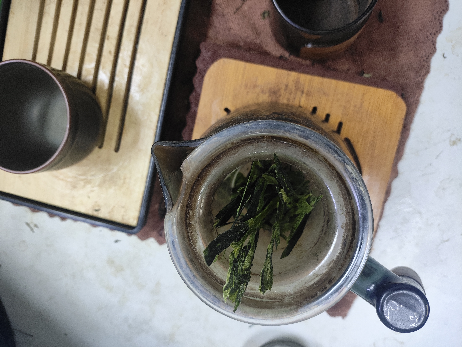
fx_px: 334
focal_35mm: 25
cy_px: 174
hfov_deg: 69.4
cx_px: 231
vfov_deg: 54.9
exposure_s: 1/33.3
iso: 337
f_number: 1.79
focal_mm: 4.71
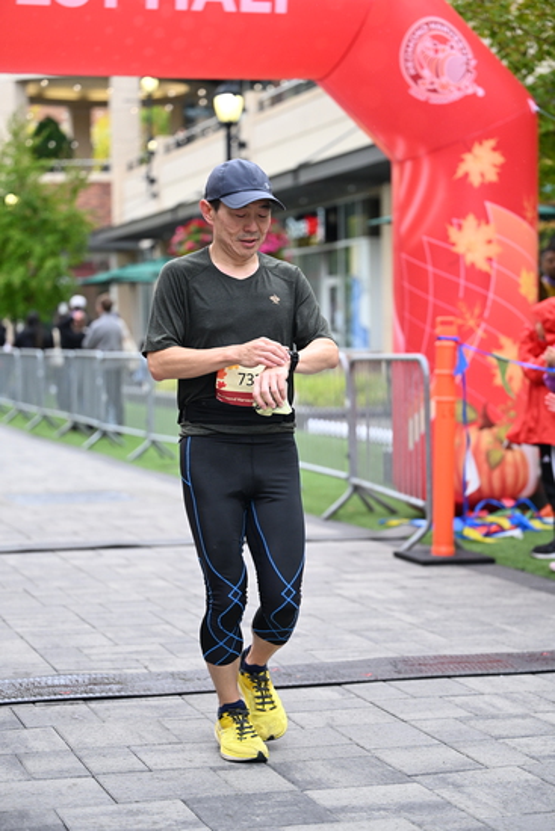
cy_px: 416
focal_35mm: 77
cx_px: 278
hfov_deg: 17.7
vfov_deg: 26.3
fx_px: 1779
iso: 1250
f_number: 2.8
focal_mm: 77
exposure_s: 1/1600
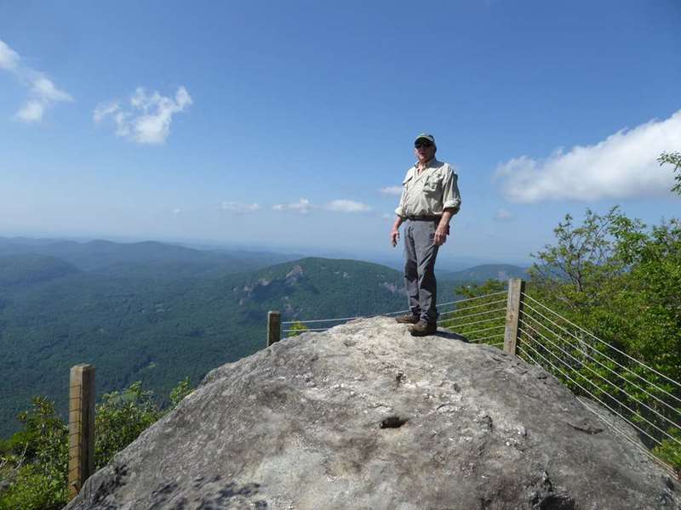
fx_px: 472
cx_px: 340
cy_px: 255
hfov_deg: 71.6
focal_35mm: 24
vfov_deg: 56.8
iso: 100
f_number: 3.3
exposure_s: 1/1300
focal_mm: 4.3
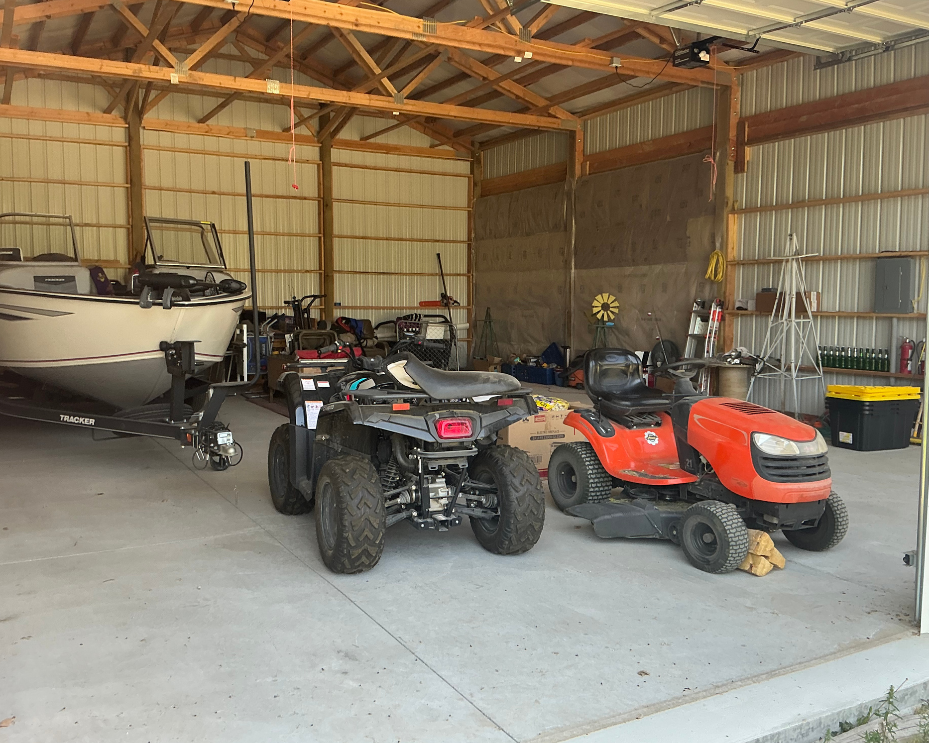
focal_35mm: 30
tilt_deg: -4.6
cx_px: 450
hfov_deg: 58.8
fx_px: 825
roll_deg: +0.2
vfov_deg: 48.5
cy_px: 372
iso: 25
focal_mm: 3
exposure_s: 1/122
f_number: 1.8
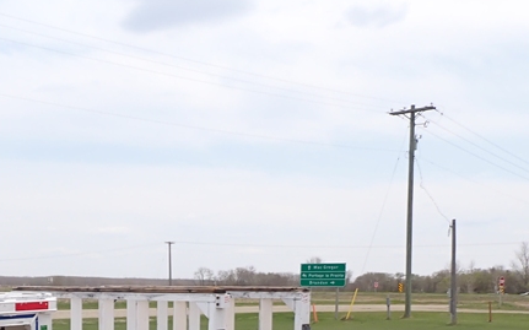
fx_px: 908
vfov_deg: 19.6
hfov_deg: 30.7
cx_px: 31
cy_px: 374
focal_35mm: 63
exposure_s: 1/160
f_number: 8
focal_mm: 4.5
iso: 100
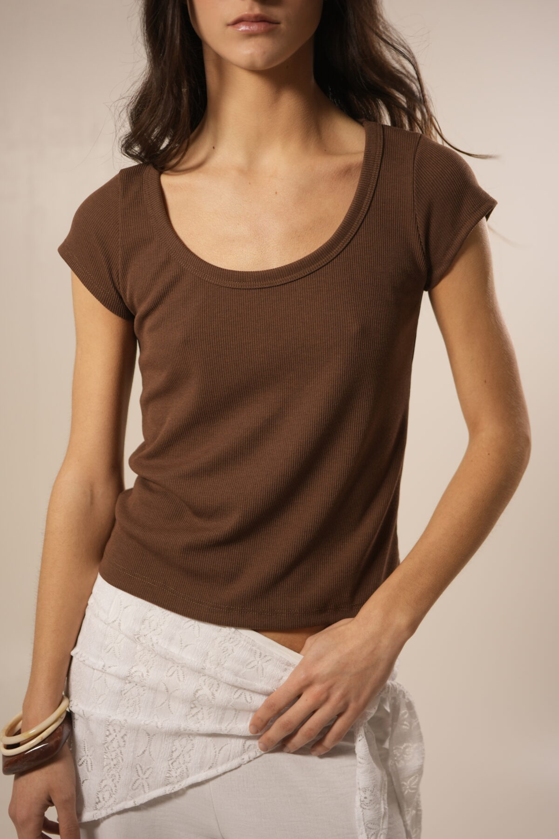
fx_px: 1164
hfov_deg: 27.0
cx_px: 280
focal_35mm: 50
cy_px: 420
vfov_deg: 39.6
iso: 400
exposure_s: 1/100
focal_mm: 50
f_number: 2.8
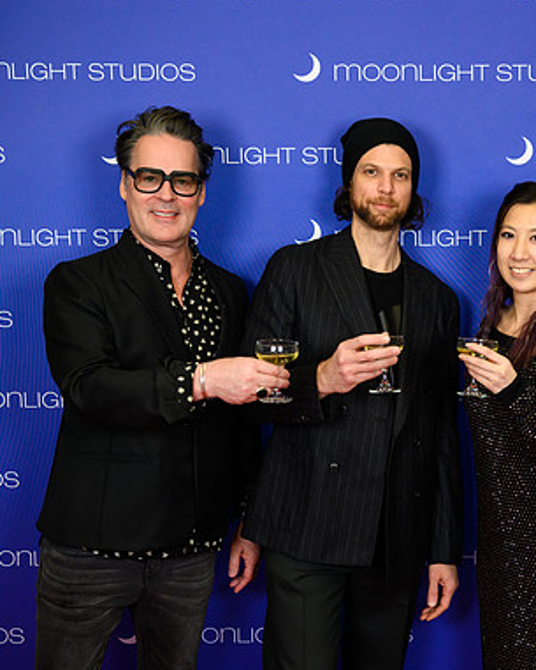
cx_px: 455
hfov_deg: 24.8
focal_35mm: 60
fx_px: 1189
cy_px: 336
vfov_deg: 31.4
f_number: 5
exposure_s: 1/320
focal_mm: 42
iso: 1000
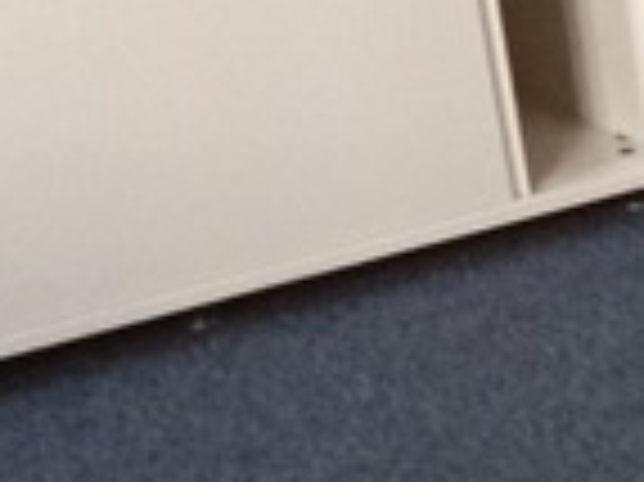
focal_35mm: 193
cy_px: 1234
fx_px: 3588
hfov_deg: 8.6
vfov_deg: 7.1
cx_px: 1923
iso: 470
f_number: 2.2
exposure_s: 1/25
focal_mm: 3.65
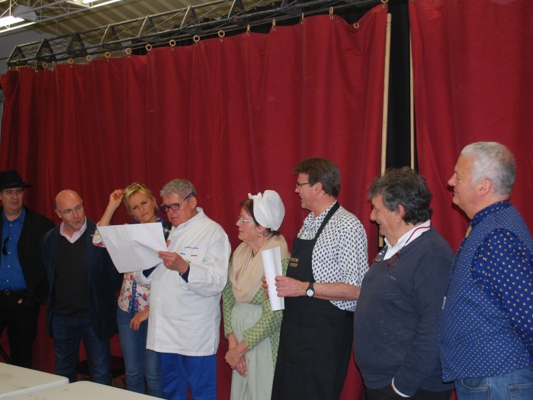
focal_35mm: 43
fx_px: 662
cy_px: 203
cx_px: 252
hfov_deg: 43.8
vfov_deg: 33.6
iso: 200
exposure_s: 1/60
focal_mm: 26
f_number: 4.5
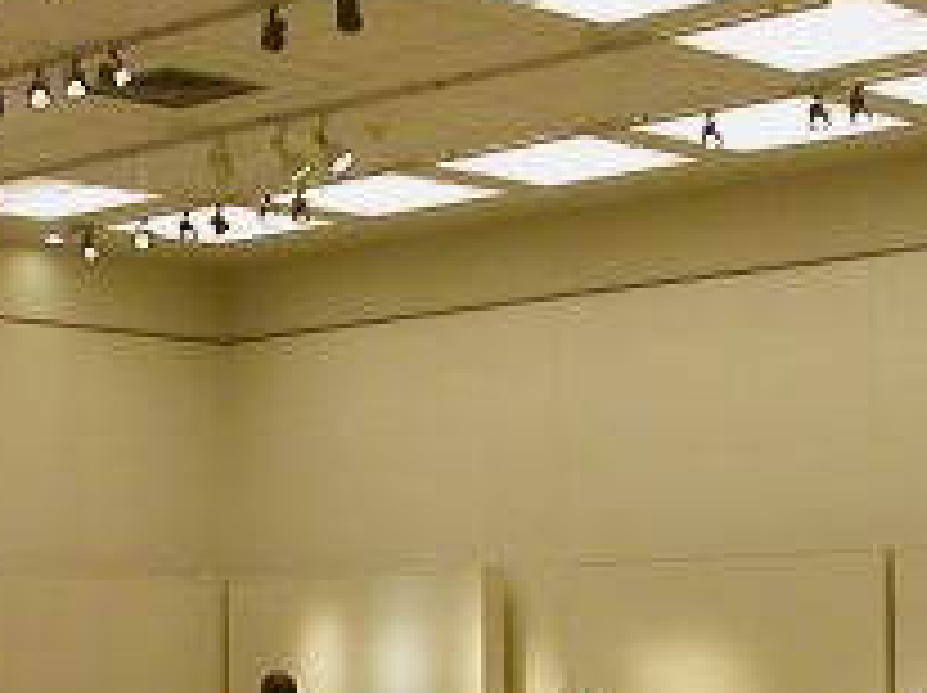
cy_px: 621
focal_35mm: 108
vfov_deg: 13.6
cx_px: 202
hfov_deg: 18.1
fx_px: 2889
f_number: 2.7
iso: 100
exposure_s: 1/35.7
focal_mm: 5.6
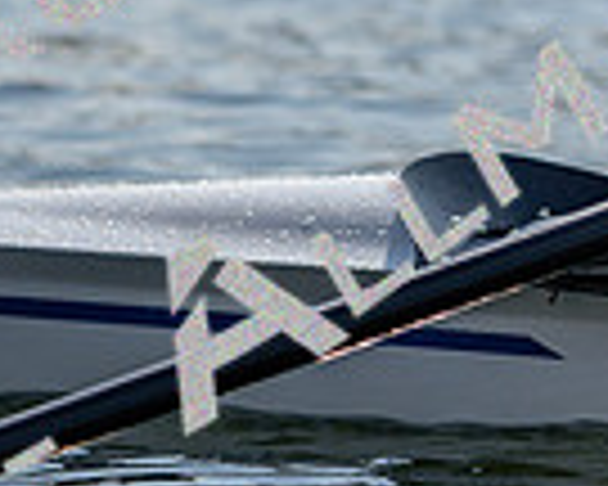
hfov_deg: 2.4
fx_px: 14540
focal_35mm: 808
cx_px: 1081
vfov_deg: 1.9
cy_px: -263
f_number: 5.6
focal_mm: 200
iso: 100
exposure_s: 1/1600
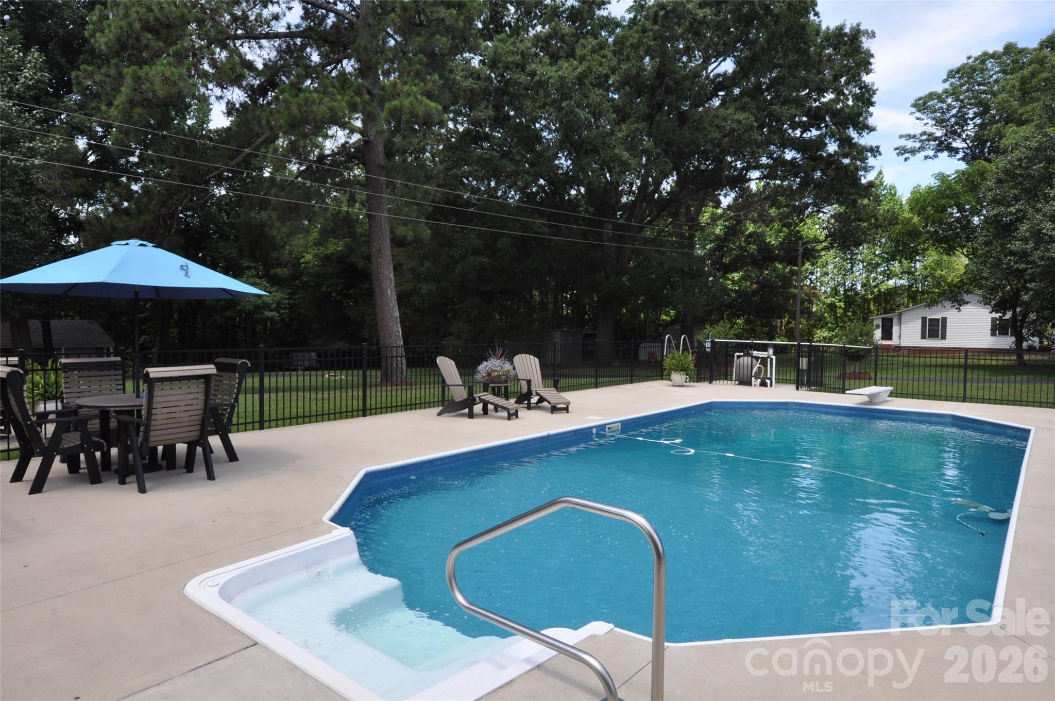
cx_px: 528
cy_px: 350
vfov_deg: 59.4
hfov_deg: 81.3
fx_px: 615
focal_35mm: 21
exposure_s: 1/200
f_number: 7.1
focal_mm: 14
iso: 640
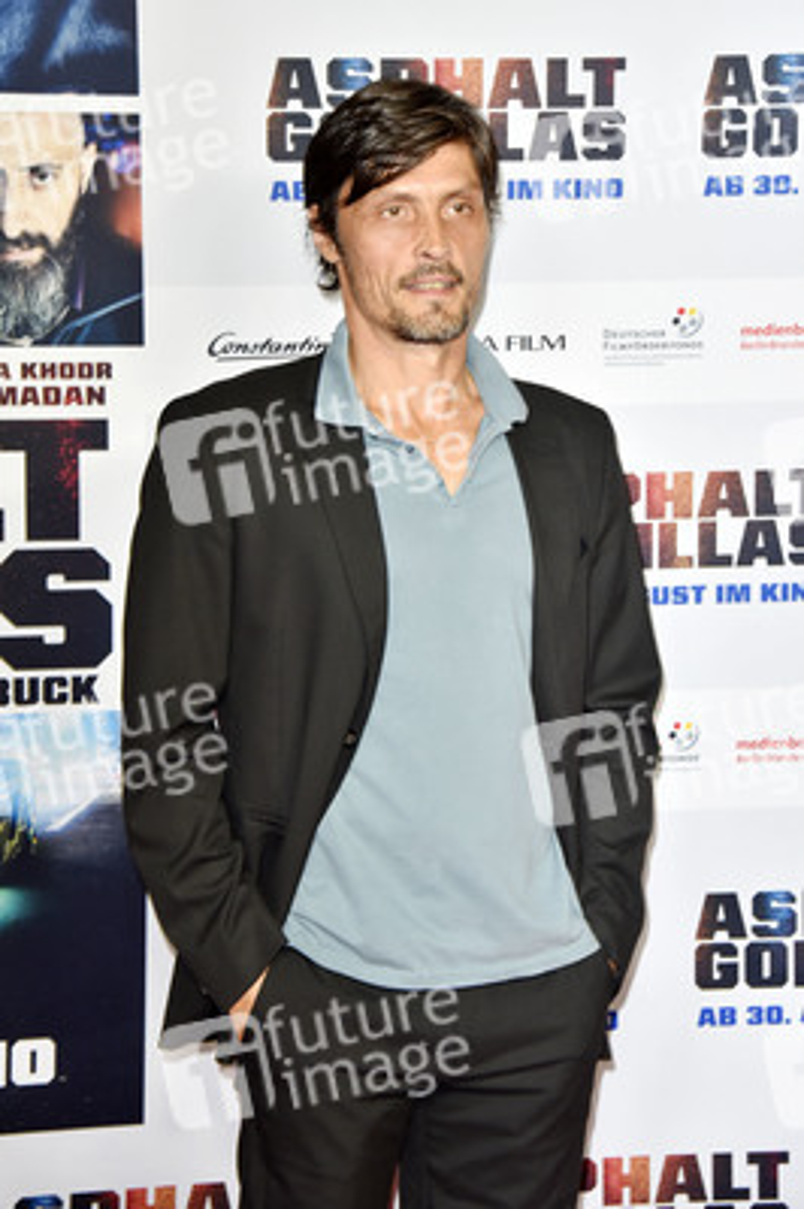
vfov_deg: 19.5
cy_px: 604
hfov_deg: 13.0
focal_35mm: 105
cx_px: 402
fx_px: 3523
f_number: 5.6
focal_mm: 105
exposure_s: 1/125
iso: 1250
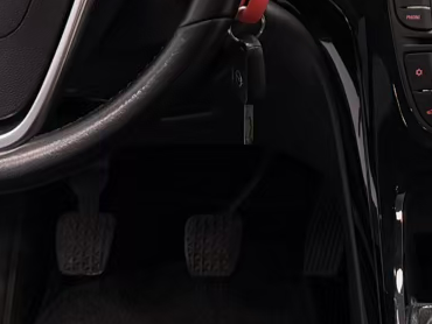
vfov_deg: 12.8
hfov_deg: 17.0
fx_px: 1386
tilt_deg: -14.3
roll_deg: +0.2
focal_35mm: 111
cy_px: -118
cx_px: 501
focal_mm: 6.76
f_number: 1.78
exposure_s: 1/94
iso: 125
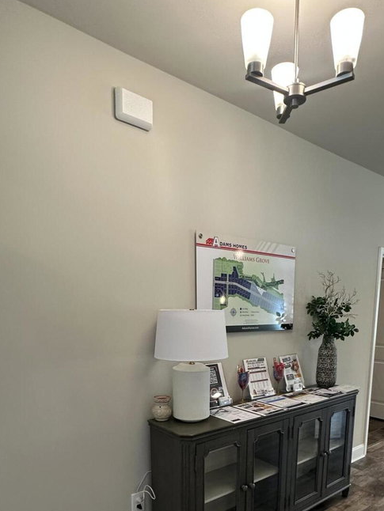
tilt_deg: -9.8
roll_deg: -0.5
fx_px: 384
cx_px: 224
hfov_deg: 52.8
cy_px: 377
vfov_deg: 63.7
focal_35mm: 26
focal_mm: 2.22
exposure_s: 1/60
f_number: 2.2
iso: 250
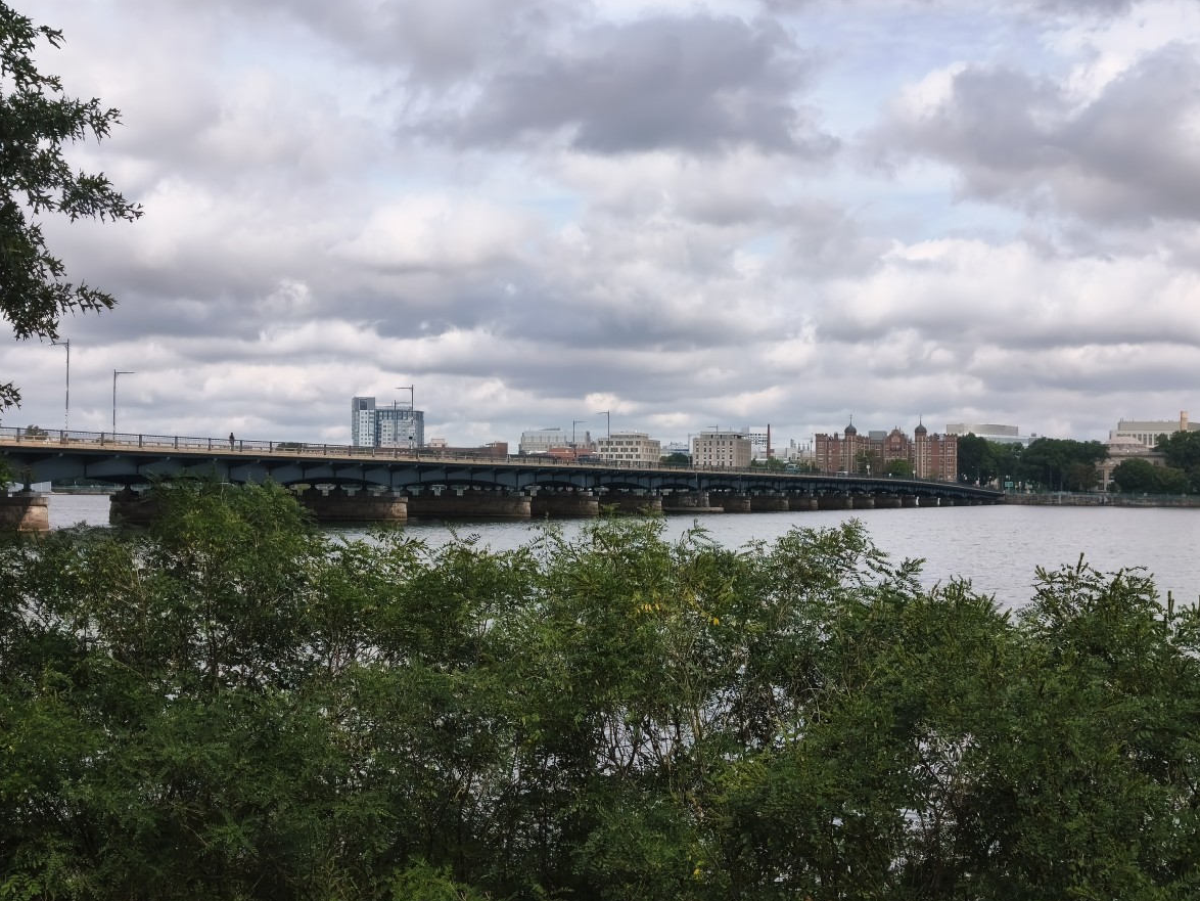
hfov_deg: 40.4
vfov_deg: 30.9
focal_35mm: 47
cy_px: 451
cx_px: 612
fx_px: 1630
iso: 50
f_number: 1.7
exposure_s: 1/959
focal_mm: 6.06
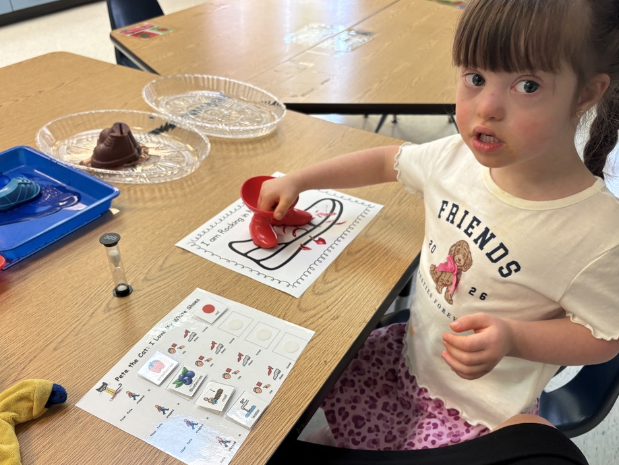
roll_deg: +0.1
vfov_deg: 48.2
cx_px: 287
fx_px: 519
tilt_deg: -35.8
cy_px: 238
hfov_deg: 61.6
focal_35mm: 29
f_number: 1.6
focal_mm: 5.96
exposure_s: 1/60
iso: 100
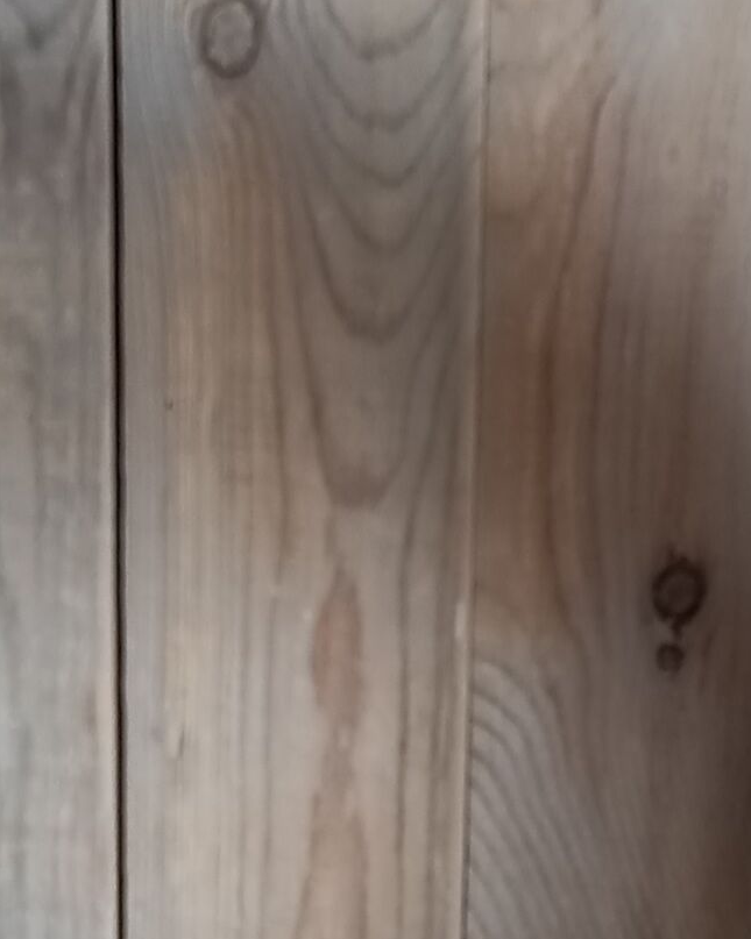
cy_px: 1357
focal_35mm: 121
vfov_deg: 14.9
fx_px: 3364
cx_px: 477
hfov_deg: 12.7
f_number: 2
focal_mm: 4.6
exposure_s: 1/33.3
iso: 250
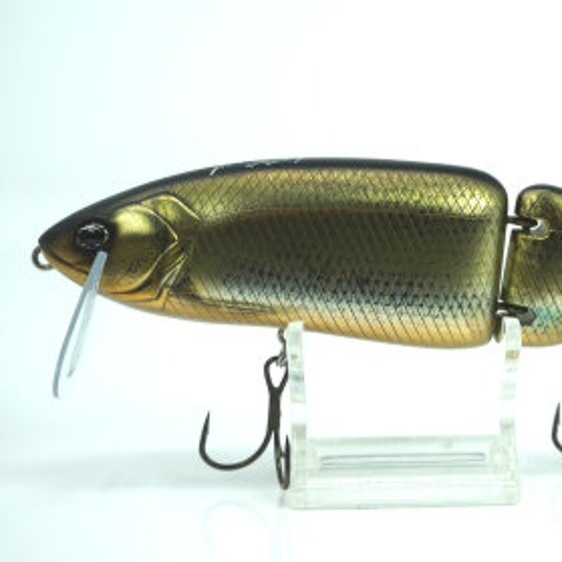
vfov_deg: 26.8
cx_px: 443
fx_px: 1176
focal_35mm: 64
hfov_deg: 26.4
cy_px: 193
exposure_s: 1/250
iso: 250
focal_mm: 35
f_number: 5.6
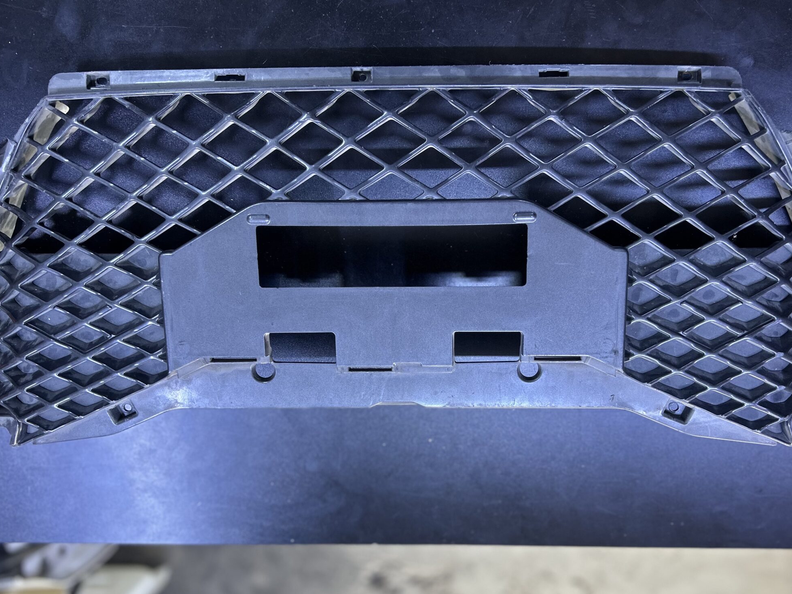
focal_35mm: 34
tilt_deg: -69.7
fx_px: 778
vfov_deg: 41.4
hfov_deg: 53.9
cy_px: 375
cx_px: 431
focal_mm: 5.7
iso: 100
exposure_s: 1/50
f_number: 1.5
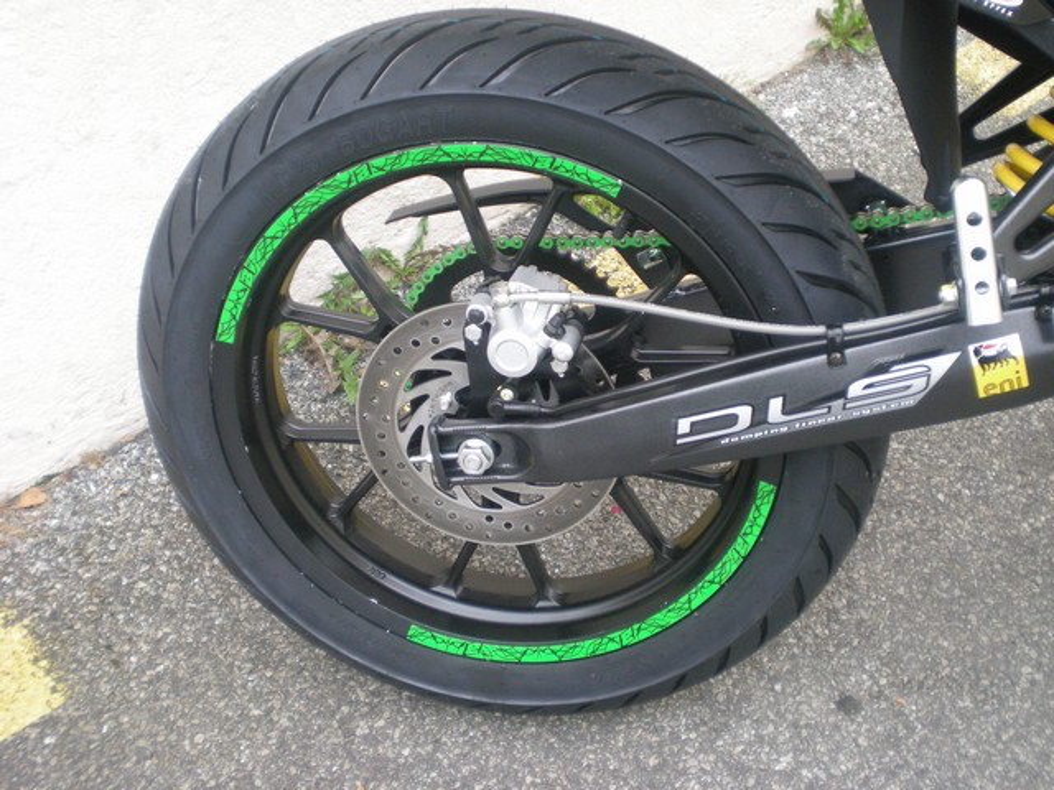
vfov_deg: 32.9
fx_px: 1340
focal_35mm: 44
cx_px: 527
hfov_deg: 42.9
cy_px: 395
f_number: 3.5
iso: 200
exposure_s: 1/39
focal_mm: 7.4
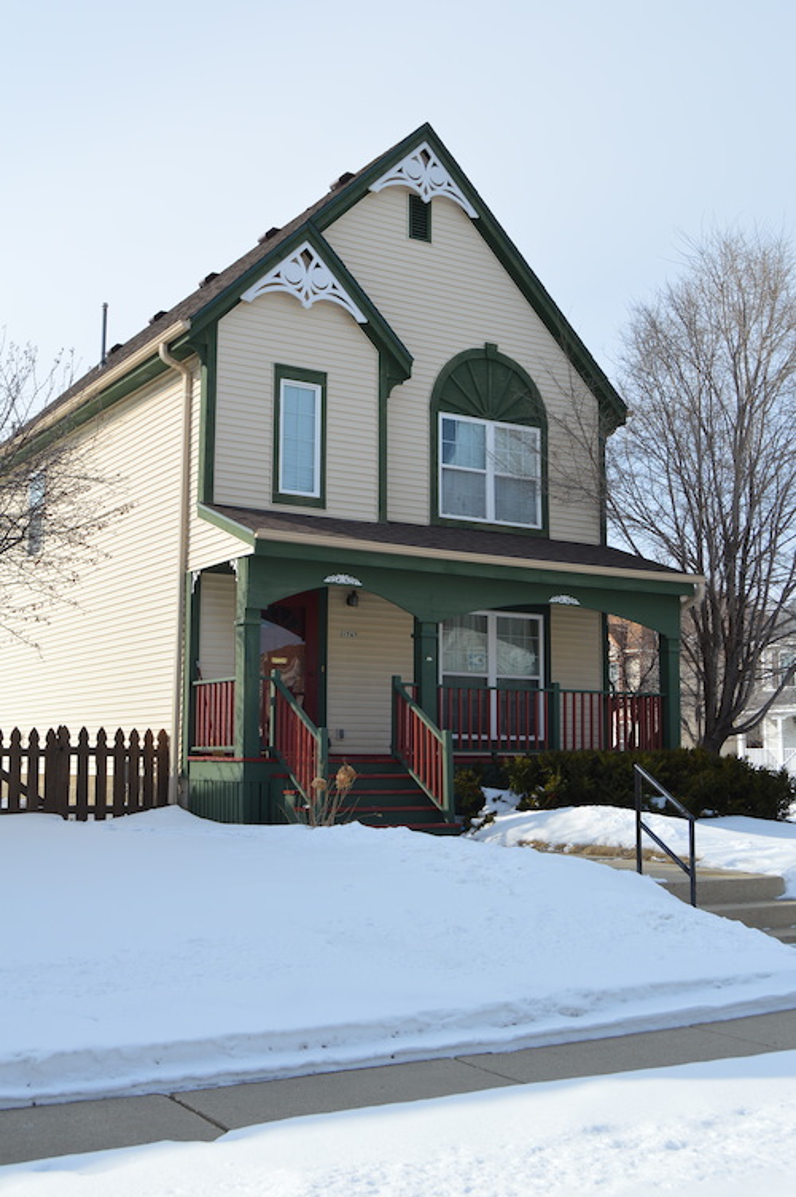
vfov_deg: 49.6
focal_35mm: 39
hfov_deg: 34.1
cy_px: 598
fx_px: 1296
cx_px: 398
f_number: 8
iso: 100
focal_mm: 26
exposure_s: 1/250
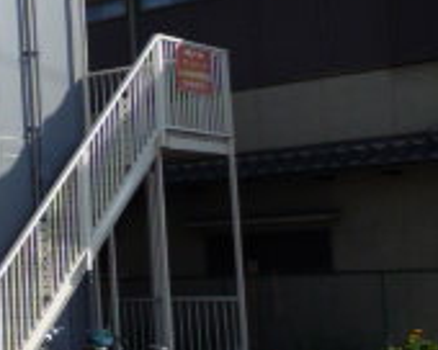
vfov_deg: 16.7
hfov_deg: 17.2
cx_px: -340
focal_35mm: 92
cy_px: 185
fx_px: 1193
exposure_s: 1/800
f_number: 4
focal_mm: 4.4
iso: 100
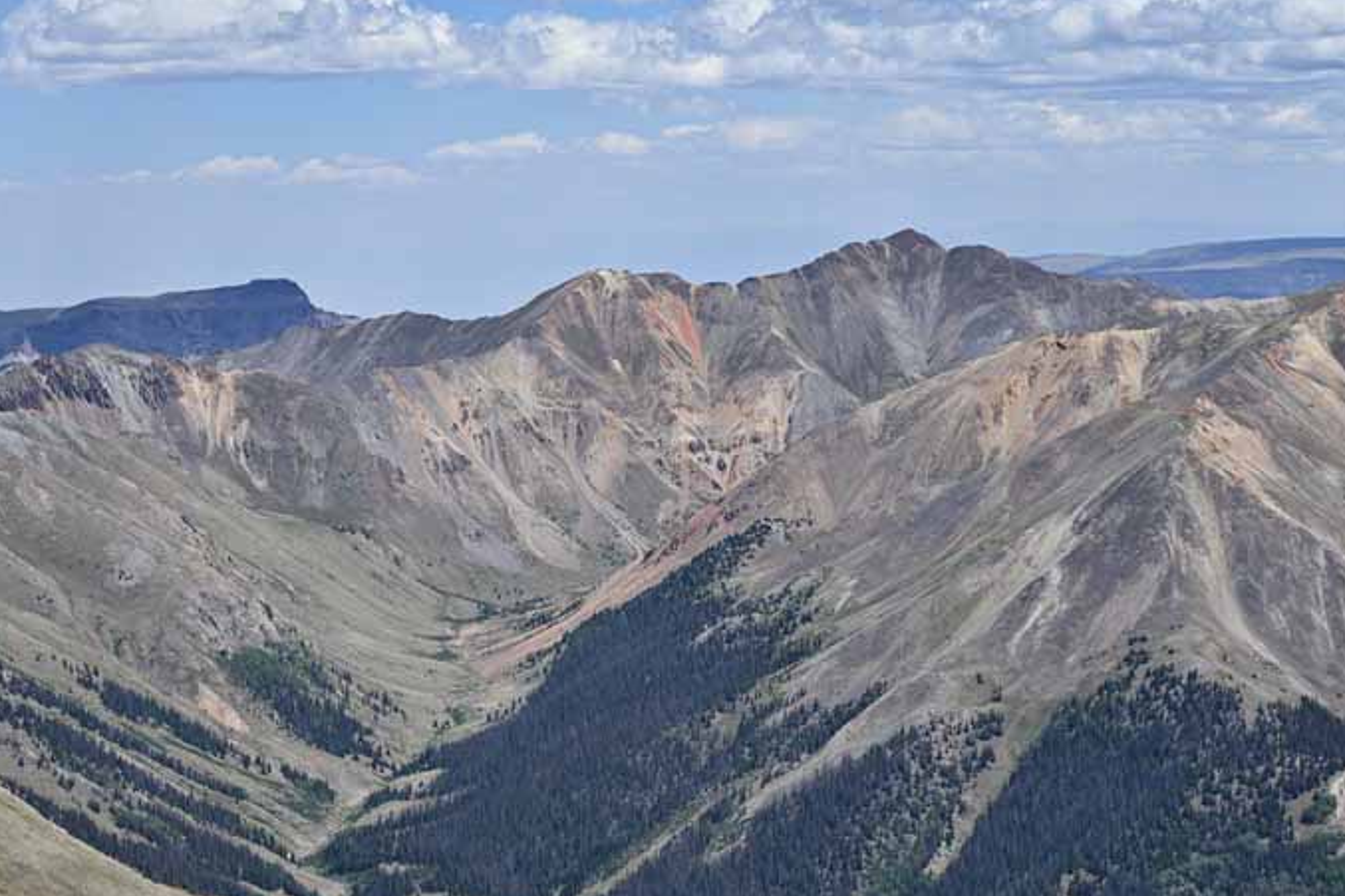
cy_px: 492
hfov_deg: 16.5
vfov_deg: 11.0
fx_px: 4631
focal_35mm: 124
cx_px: 596
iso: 64
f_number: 5.6
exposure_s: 1/800
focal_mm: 105
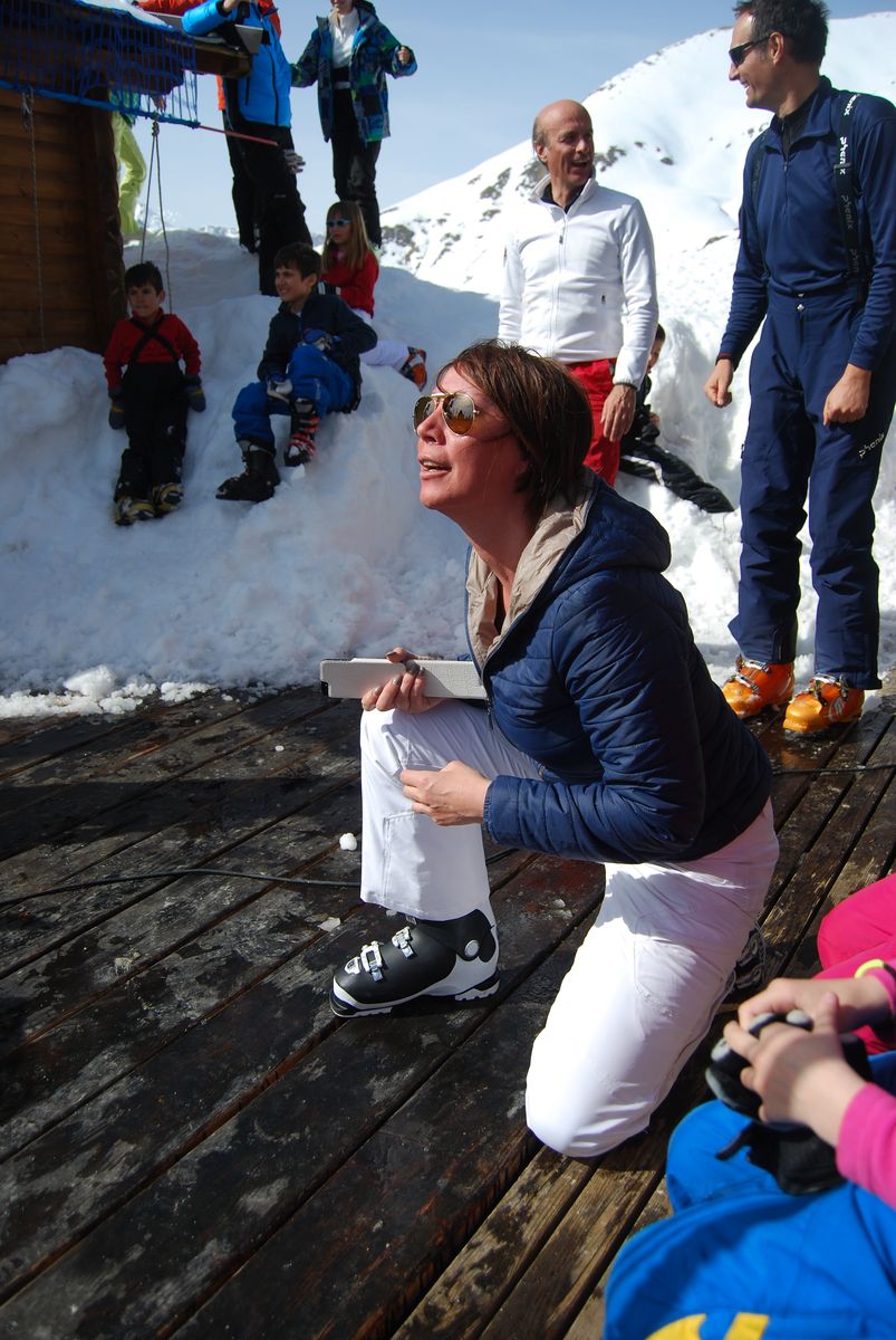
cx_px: 448
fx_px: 1005
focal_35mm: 27
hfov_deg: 48.0
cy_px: 670
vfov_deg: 67.3
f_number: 4
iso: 100
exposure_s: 1/1000
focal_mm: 18
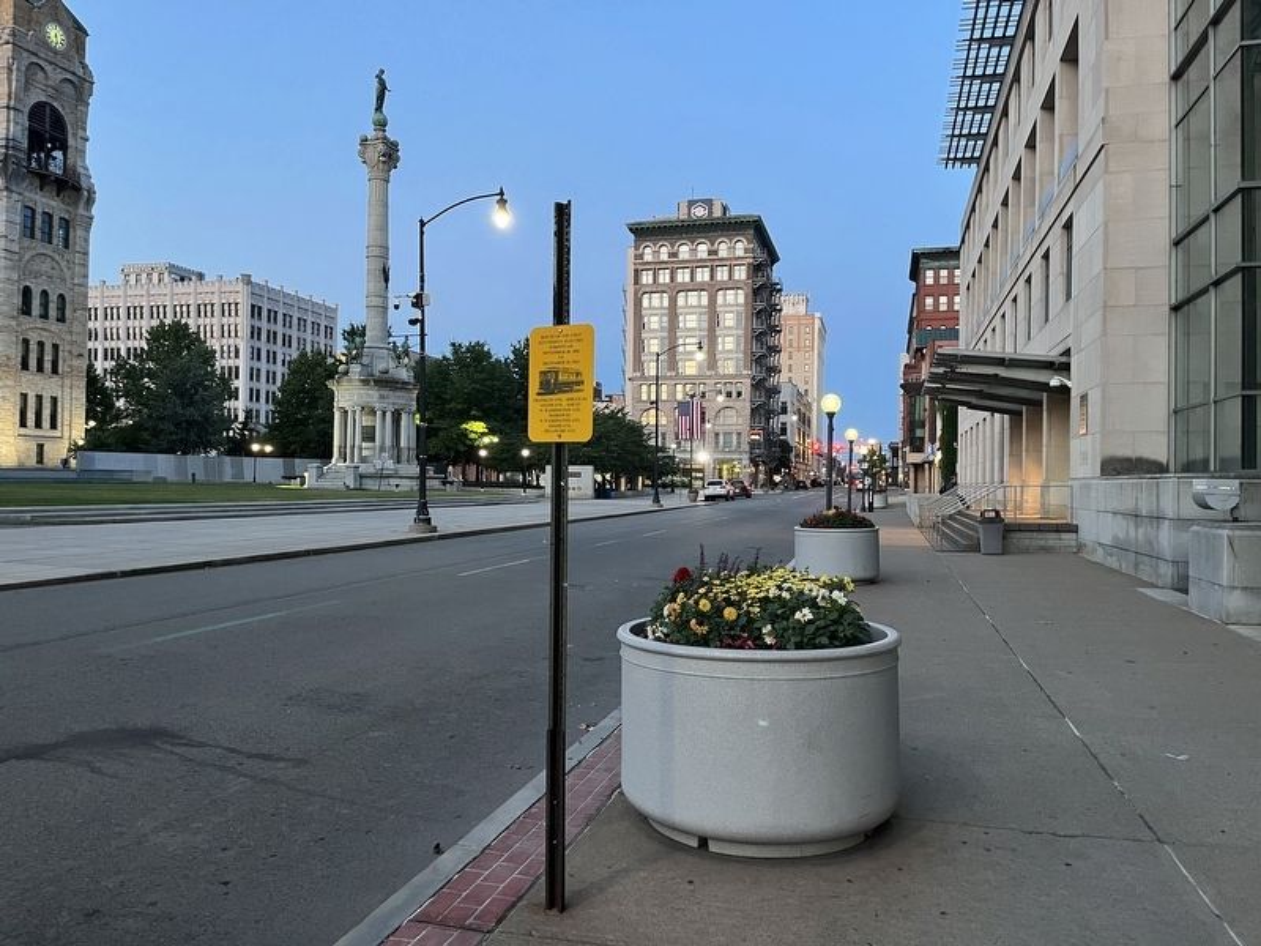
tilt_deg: -0.3
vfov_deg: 53.1
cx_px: 630
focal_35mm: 26
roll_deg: -1.8
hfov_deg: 67.3
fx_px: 947
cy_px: 473
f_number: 1.6
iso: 400
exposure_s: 1/60
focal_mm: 5.1
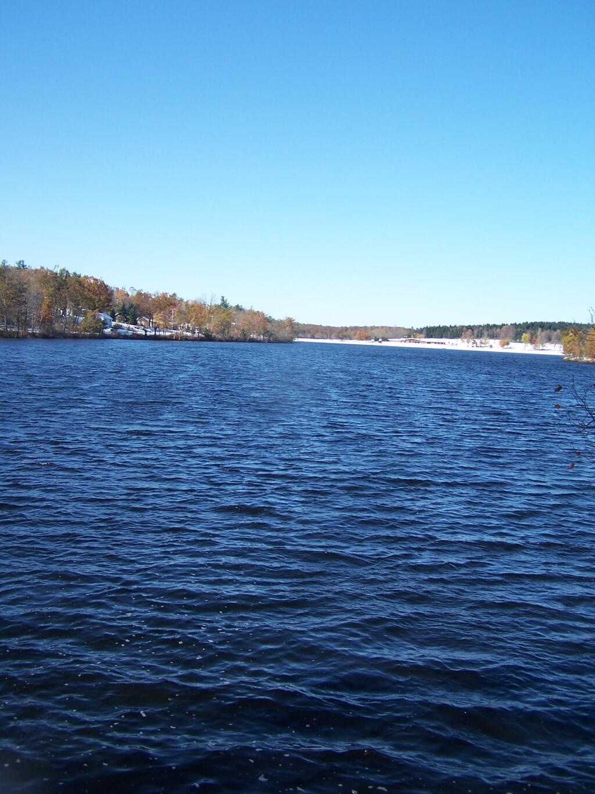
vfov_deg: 49.0
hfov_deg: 37.7
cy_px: 397
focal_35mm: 38
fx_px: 871
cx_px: 298
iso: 80
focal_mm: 6.3
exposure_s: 1/800
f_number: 2.8
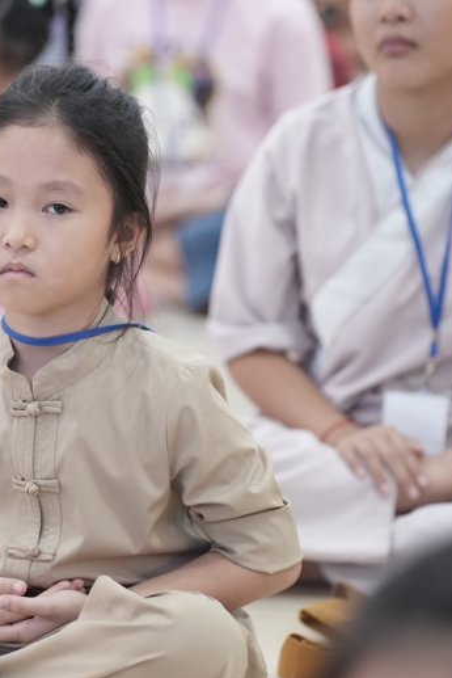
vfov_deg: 7.3
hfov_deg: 4.9
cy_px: 377
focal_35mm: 283
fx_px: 5326
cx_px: 80
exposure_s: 1/160
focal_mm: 150
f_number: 2.8
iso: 4000
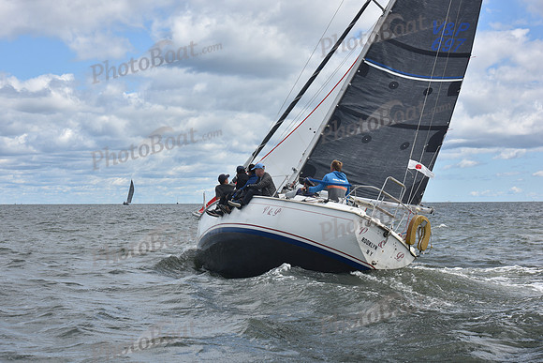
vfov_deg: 19.5
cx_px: 272
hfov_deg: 28.8
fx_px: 1056
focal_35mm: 70
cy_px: 182
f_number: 10
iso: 250
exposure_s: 1/800
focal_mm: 70
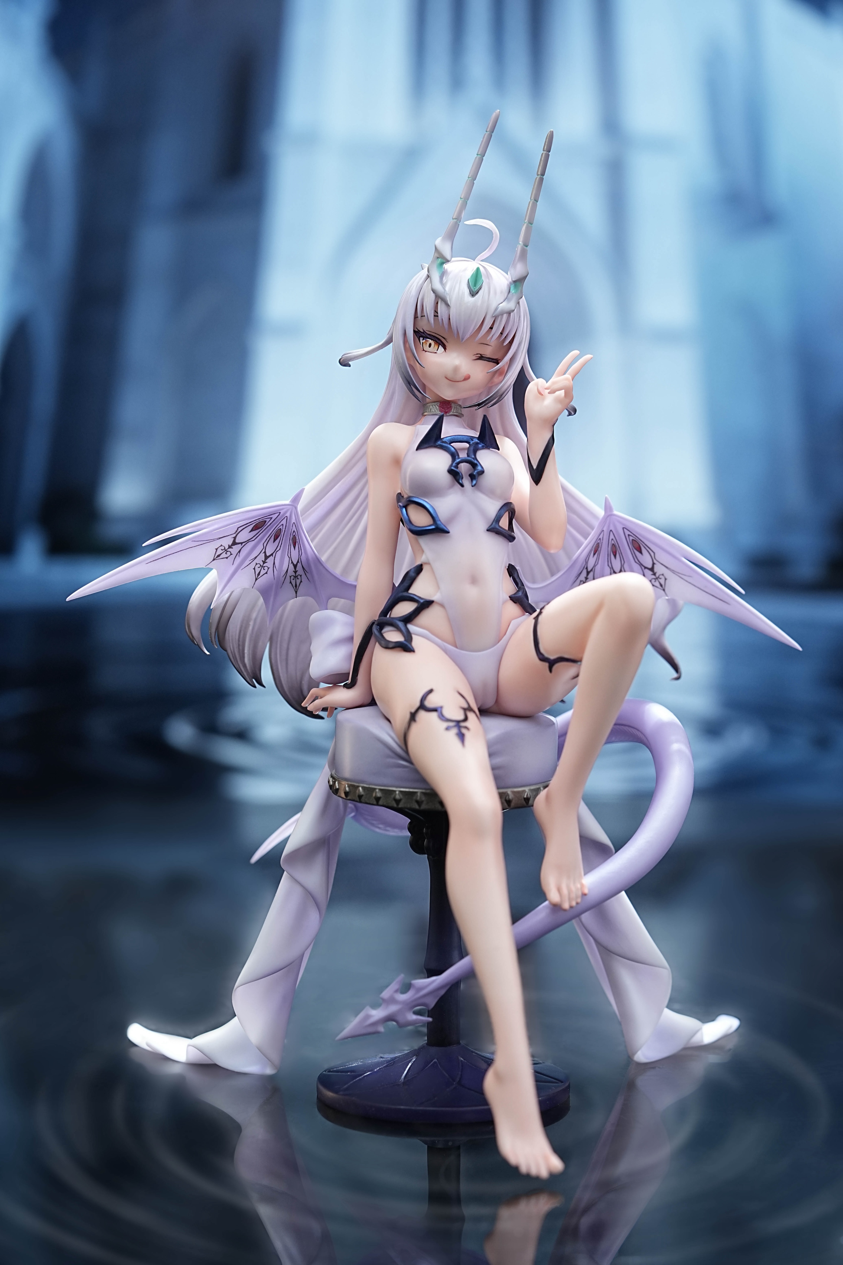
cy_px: 632
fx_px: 3161
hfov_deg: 15.2
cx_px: 422
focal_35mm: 90
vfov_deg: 22.6
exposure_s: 1/60
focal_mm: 90
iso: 640
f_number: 6.3
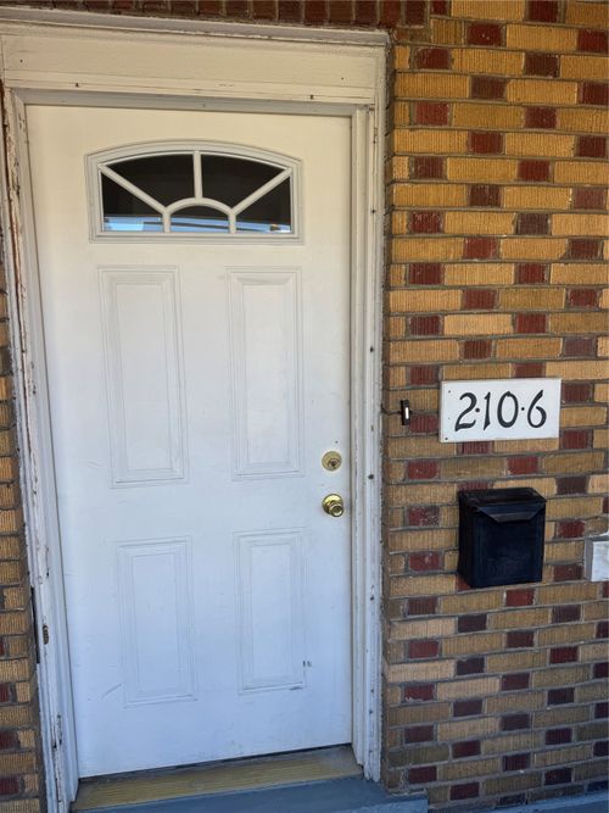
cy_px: 406
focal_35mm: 24
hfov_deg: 56.8
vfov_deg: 71.6
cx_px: 304
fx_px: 563
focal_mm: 6.76
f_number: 1.78
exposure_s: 1/621
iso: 80
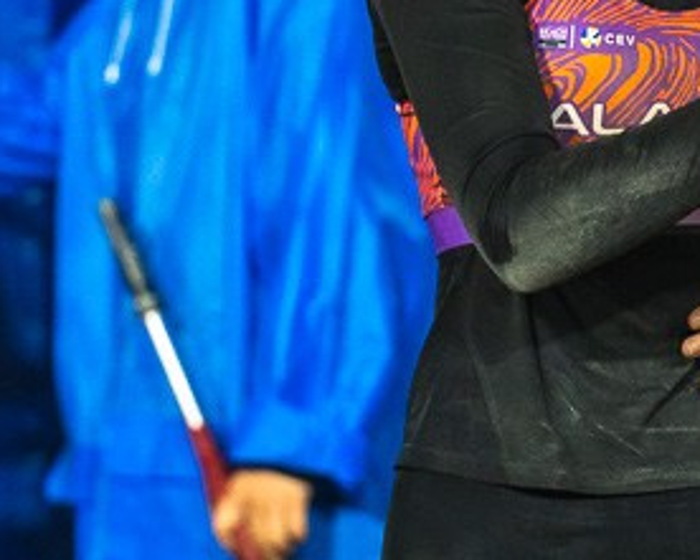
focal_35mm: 869
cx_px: 809
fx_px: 18010
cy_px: 386
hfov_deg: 2.2
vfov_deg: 1.8
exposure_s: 1/2000
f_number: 3.2
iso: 1600
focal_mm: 200
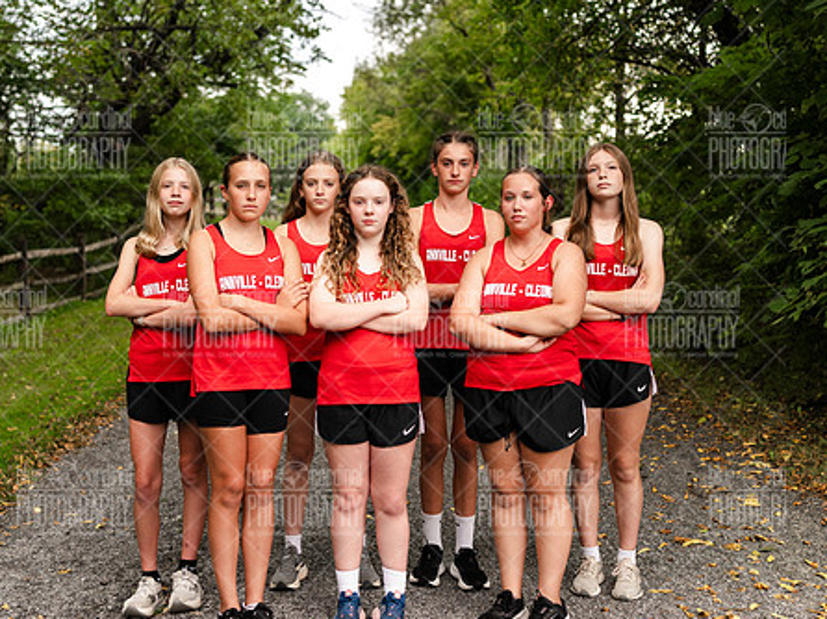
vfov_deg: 27.0
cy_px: 307
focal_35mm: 54
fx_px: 1289
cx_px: 353
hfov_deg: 35.5
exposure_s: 1/250
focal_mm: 35
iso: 640
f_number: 2
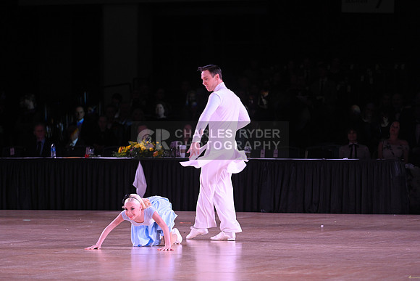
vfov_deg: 6.9
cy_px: 140
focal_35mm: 200
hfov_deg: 10.3
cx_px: 210
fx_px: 2334
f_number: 4
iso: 1600
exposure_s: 1/200
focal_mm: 200
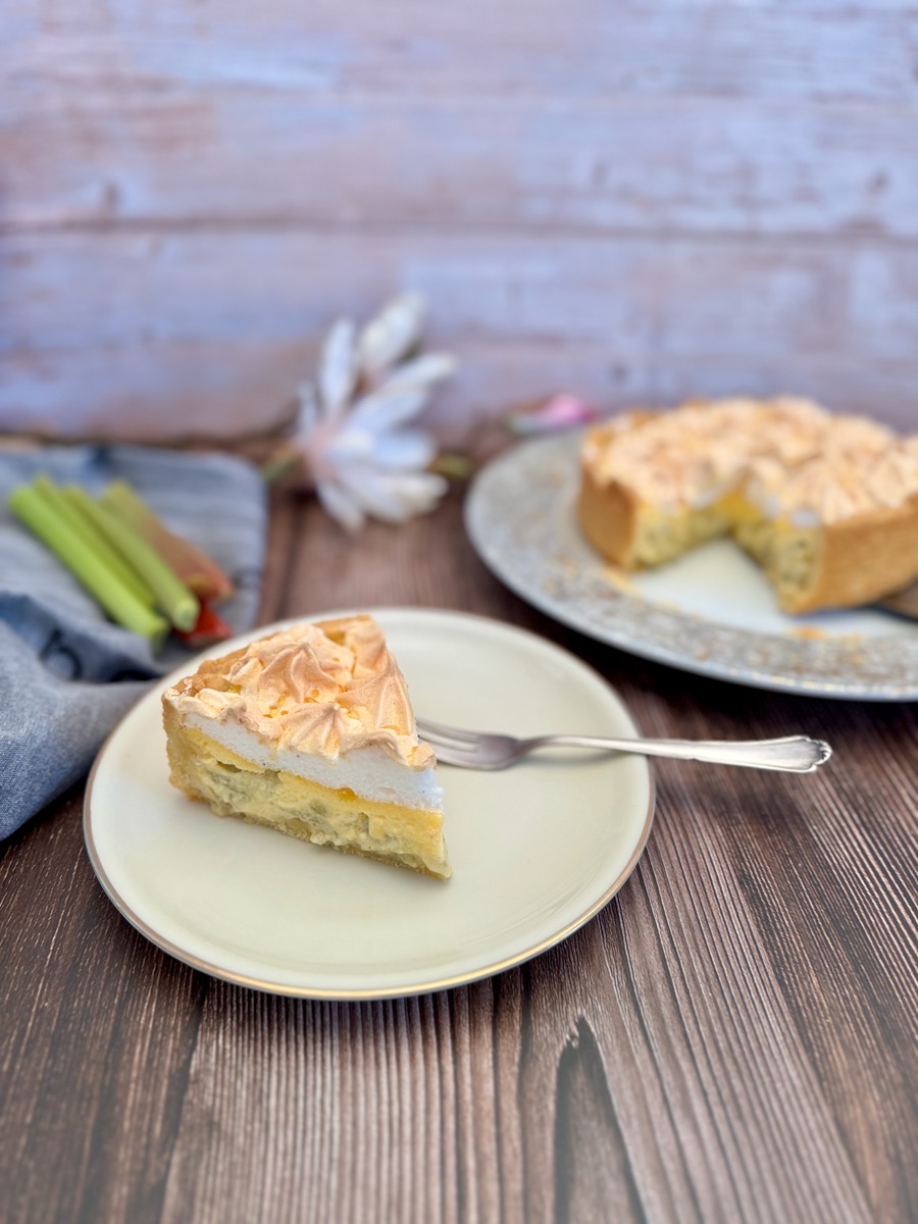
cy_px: 612
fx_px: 849
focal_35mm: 24
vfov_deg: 71.6
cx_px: 459
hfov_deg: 56.8
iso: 125
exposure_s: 1/121
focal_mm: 6.76
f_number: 1.78
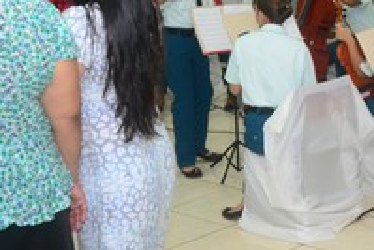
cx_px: 318
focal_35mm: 88
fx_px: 915
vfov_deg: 15.4
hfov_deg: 22.7
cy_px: 34
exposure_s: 1/100
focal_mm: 26
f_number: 3.8
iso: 1600
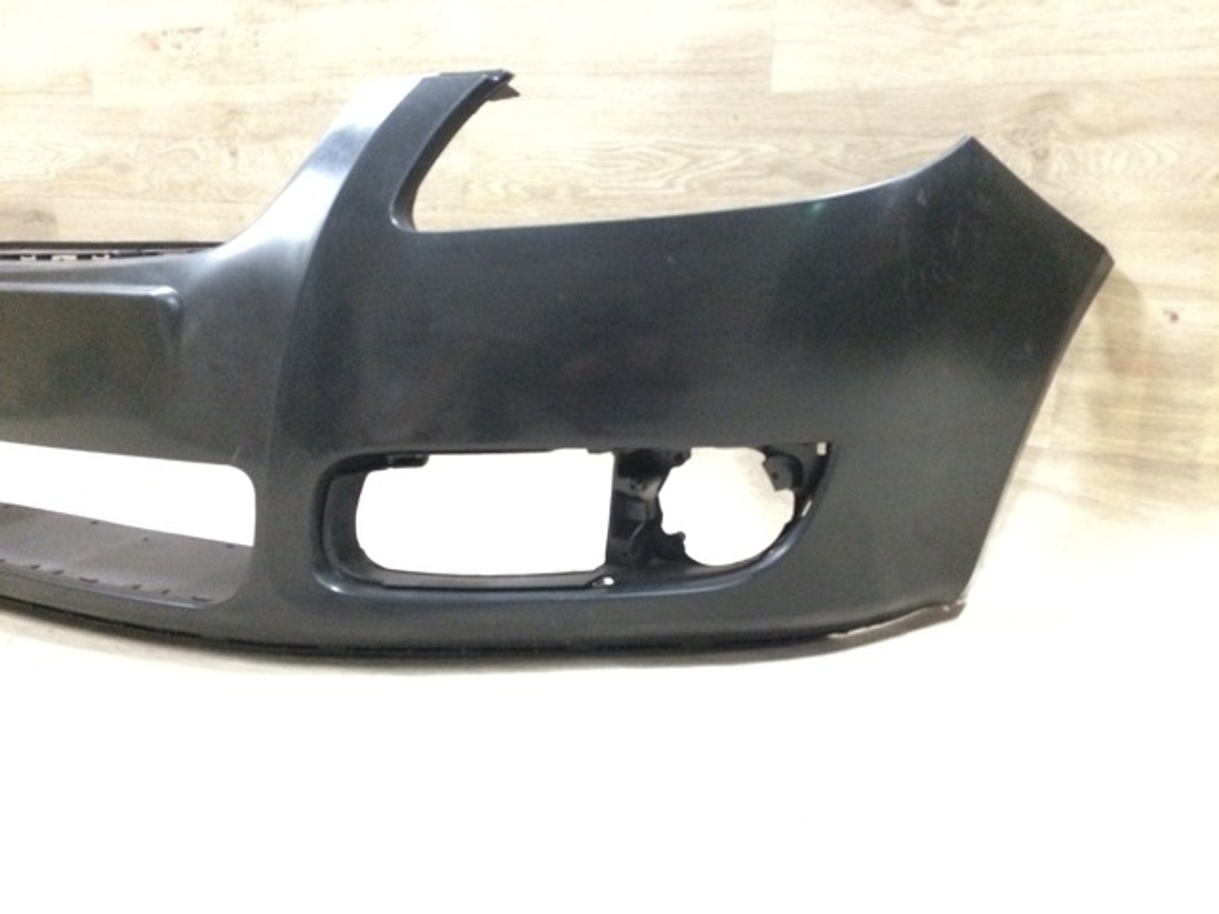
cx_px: 610
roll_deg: -0.1
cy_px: 457
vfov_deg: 48.2
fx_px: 1021
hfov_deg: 61.7
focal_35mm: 29
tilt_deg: -11.7
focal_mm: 4.15
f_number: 2.2
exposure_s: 1/17
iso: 1000
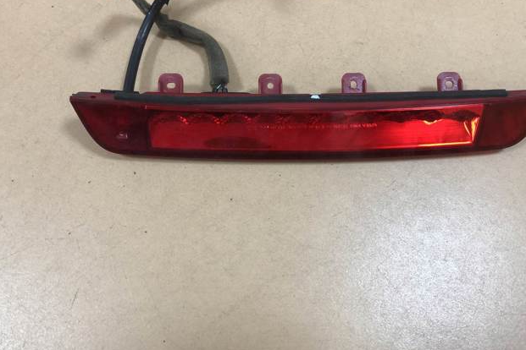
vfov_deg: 43.6
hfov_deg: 61.9
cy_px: 164
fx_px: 438
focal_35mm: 30
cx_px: 269
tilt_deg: -69.6
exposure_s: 1/17
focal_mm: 4
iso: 40
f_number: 1.8
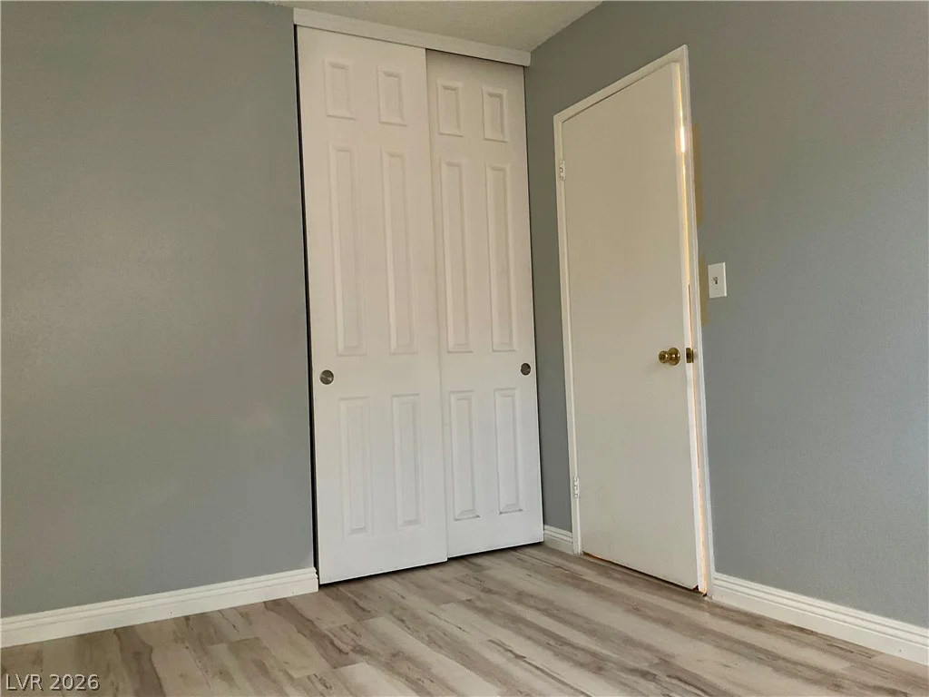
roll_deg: +2.3
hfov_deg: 61.7
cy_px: 348
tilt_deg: +1.1
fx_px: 778
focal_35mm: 29
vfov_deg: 48.2
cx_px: 464
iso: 200
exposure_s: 1/40
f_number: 1.8
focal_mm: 3
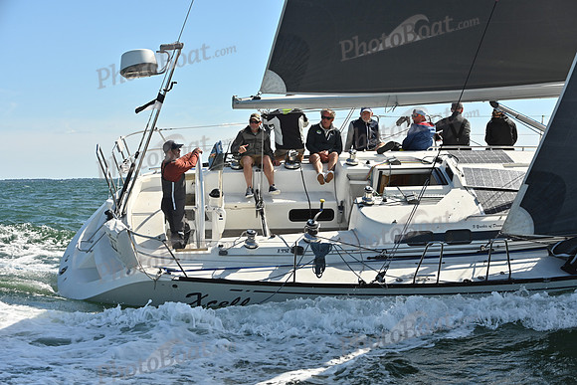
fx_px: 1122
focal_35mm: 70
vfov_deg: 19.5
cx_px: 288
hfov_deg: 28.8
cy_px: 192
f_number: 7.1
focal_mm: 70
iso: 320
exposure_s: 1/1600
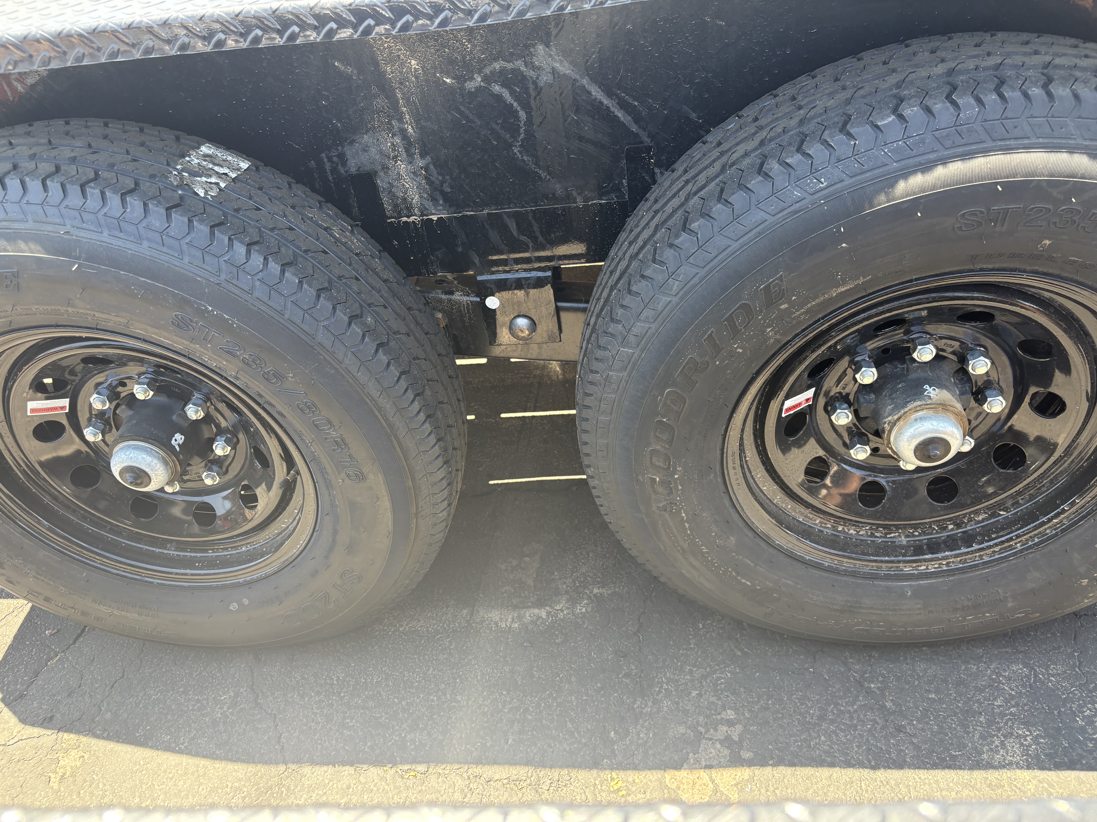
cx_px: 548
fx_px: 824
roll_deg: +12.3
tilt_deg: -37.9
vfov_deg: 53.1
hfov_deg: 67.3
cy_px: 411
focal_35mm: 26
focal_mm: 5.96
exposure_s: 1/259
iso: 64
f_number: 1.6
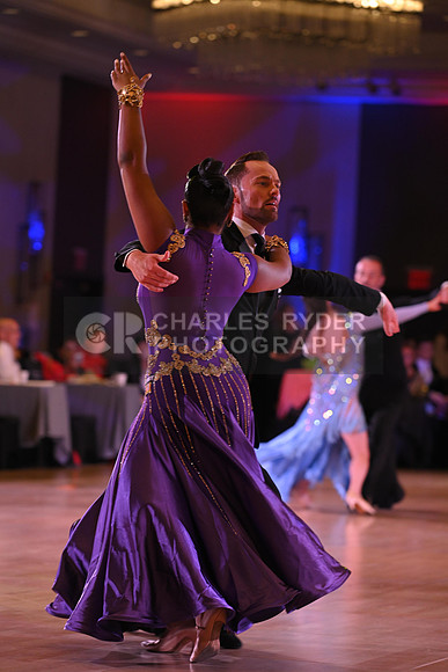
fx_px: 2798
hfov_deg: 9.2
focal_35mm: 150
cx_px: 224
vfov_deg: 13.7
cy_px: 336
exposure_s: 1/250
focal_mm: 150
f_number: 5
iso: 1600
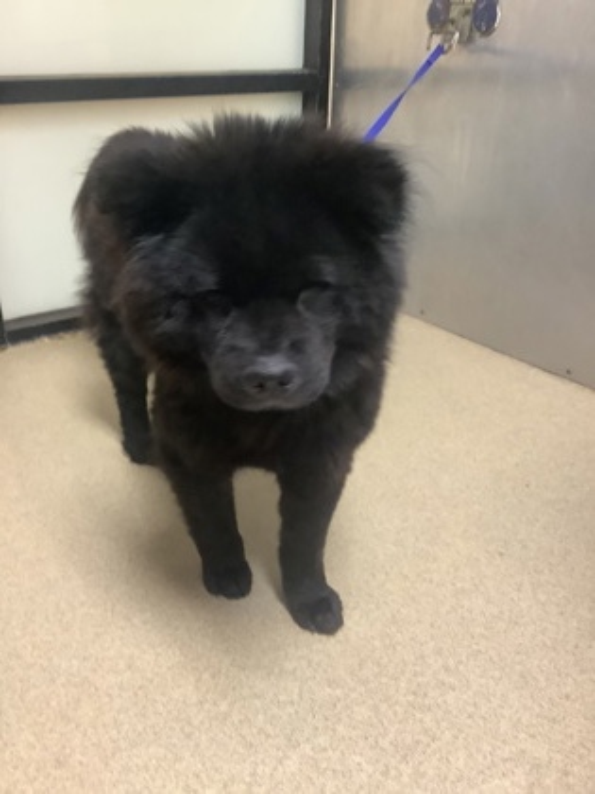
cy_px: 397
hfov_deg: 45.4
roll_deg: -1.3
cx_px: 298
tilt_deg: -26.6
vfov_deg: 58.4
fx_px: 710
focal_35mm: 31
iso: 400
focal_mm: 3.3
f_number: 2.4
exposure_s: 1/30
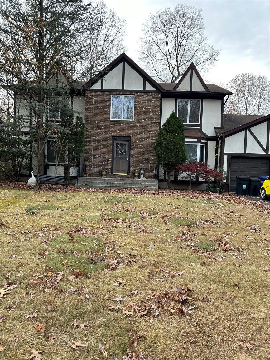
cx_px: 135
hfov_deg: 53.1
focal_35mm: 26
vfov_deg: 67.3
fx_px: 270
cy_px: 180
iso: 50
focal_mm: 5.7
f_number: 1.5
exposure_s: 1/480
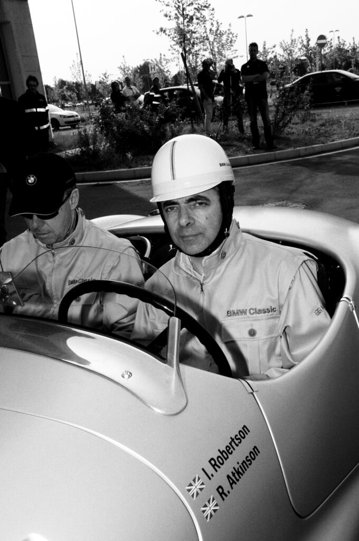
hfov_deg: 36.8
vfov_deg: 53.2
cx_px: 180
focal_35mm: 36
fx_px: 540
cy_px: 270
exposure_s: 1/250
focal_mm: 24
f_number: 13
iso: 200
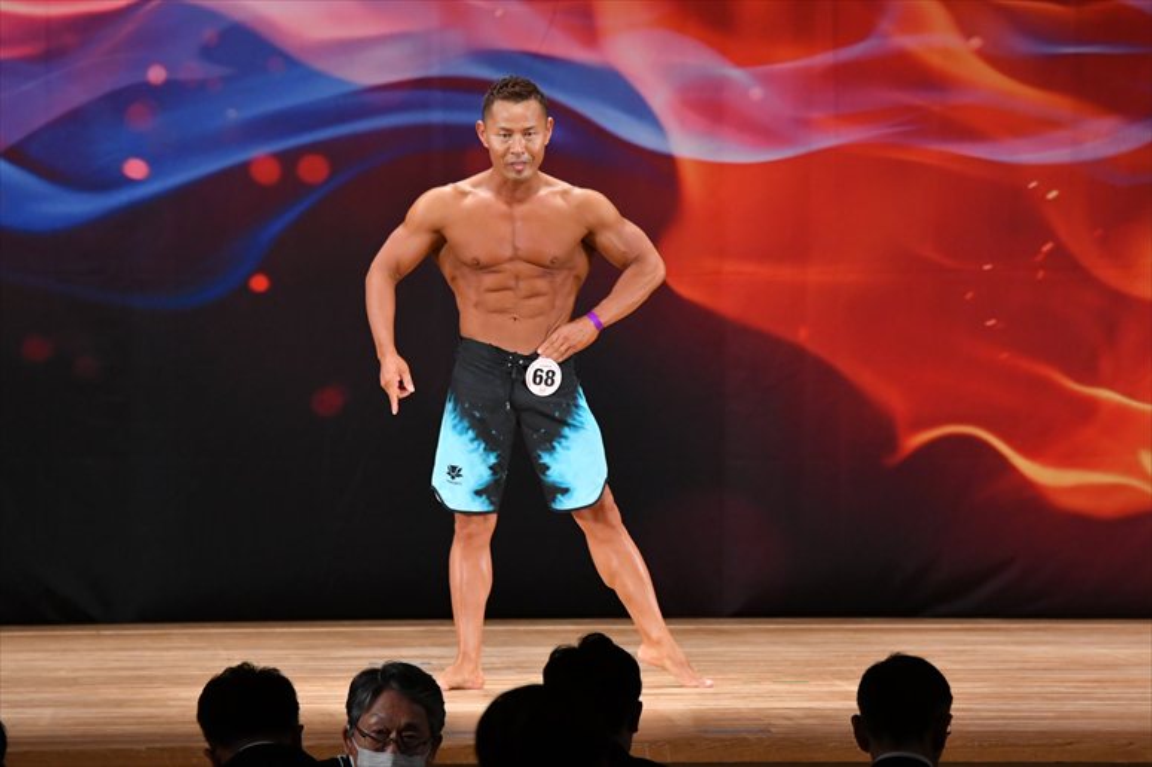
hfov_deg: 8.6
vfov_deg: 5.7
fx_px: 7676
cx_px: 576
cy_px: 384
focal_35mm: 240
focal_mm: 160
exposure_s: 1/400
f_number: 5.6
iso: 3200
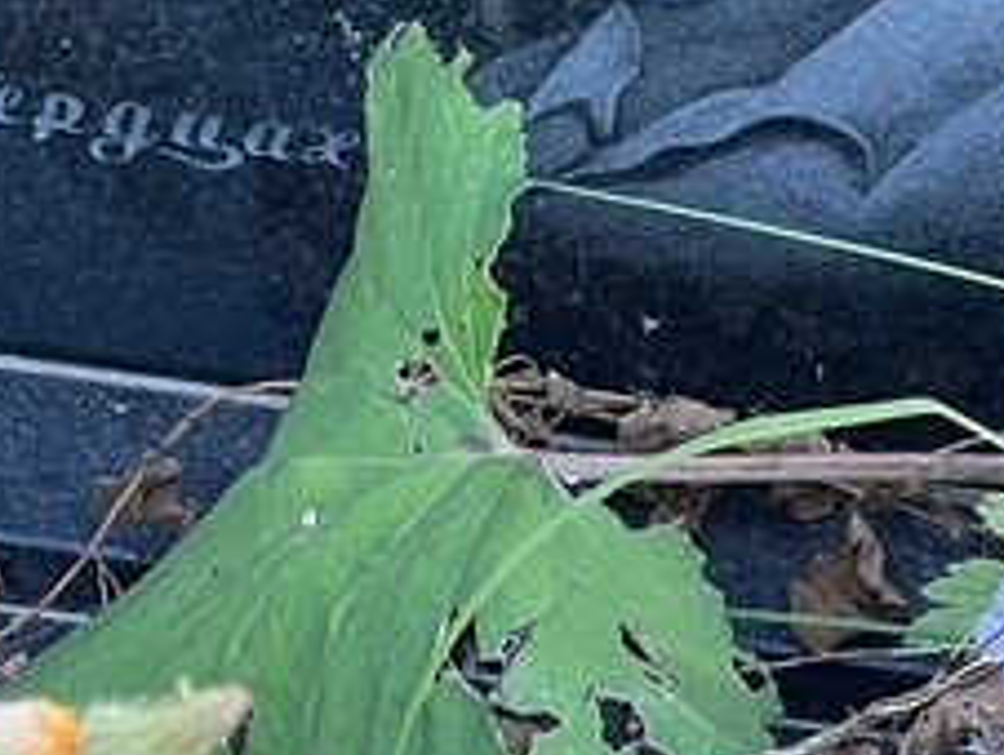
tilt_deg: -30.9
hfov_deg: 7.3
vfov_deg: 5.4
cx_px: 324
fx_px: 7897
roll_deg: +2.7
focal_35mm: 272
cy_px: -417
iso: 50
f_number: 2.8
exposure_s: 1/99
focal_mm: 9
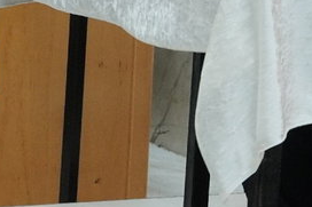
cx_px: 387
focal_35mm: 386
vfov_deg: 3.5
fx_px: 3343
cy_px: -195
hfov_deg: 5.3
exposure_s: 1/200
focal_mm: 50
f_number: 5.6
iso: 1600
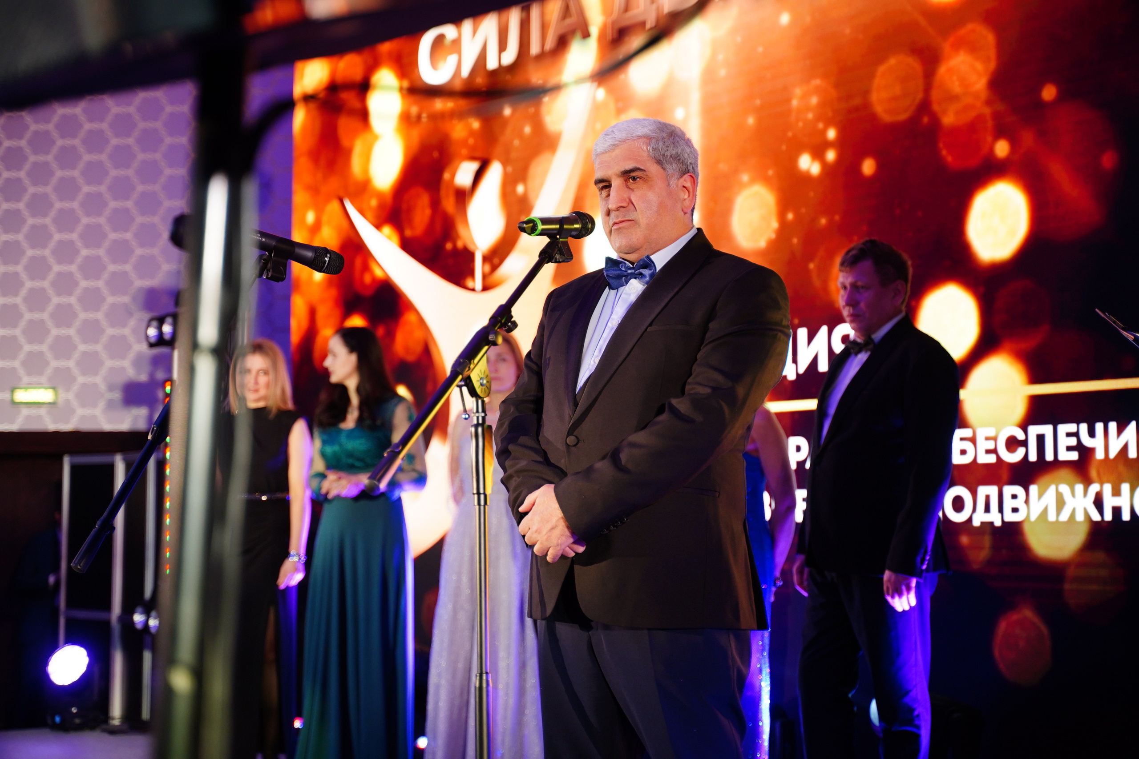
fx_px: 1803
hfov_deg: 35.1
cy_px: 380
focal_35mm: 57
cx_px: 570
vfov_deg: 23.8
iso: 800
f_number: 2.8
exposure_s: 1/250
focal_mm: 57
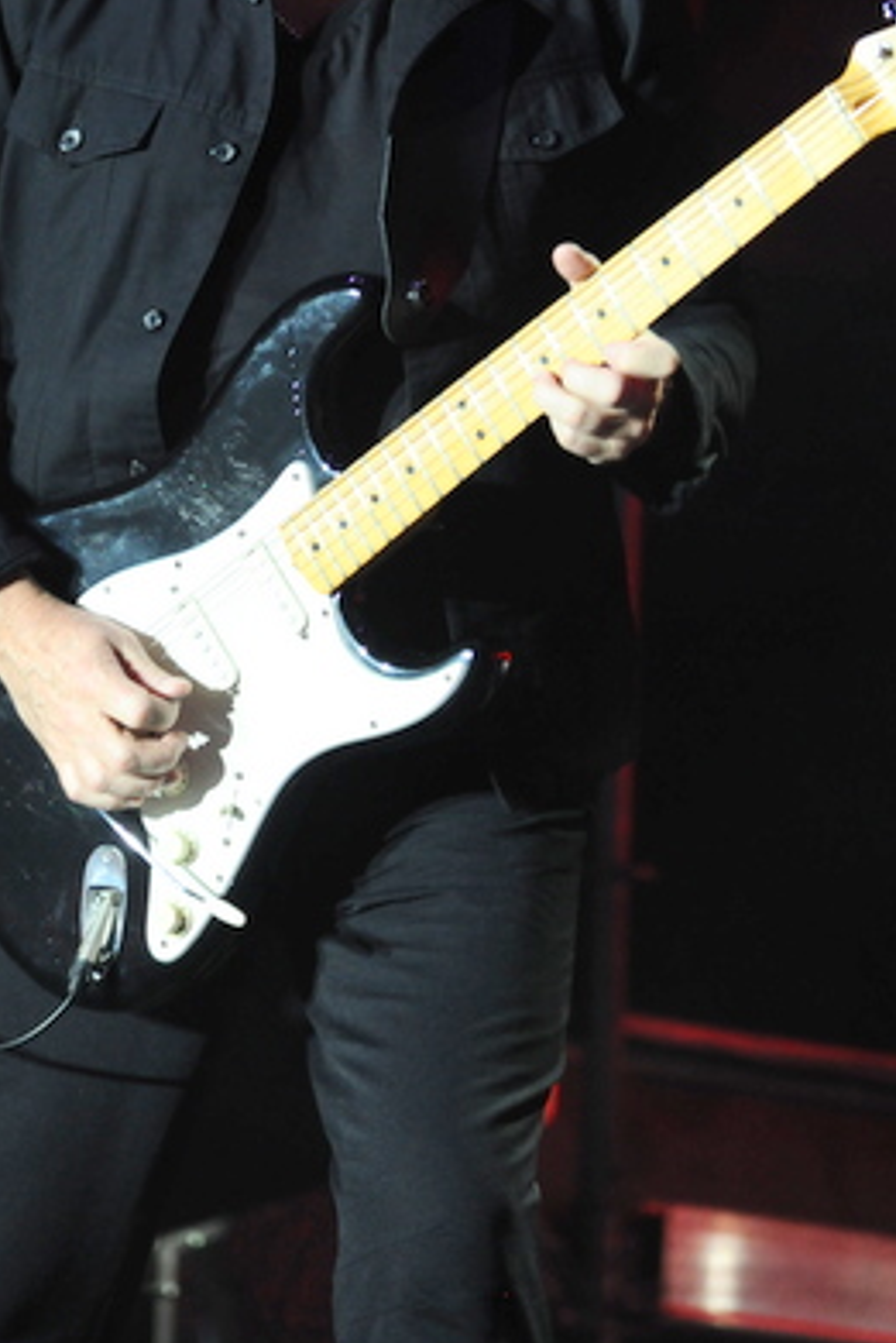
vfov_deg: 9.3
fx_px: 8243
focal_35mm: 221
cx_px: 312
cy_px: 127
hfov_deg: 6.2
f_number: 4
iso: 1600
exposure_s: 1/200
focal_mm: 120
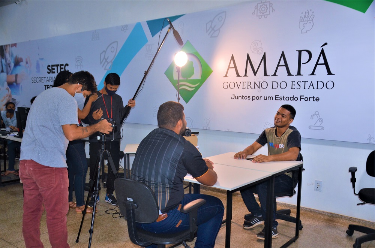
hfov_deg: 57.3
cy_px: 124
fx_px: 343
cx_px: 188
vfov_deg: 39.8
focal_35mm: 33
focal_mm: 22
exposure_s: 1/125
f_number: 3.8
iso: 400
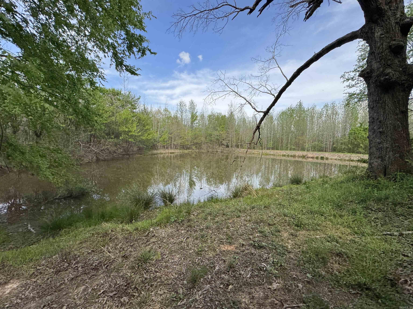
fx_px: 167
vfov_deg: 85.7
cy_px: 154
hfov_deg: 102.1
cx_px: 206
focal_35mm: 14
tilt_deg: -1.8
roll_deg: +1.0
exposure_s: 1/921
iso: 50
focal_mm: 2.22
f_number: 2.2
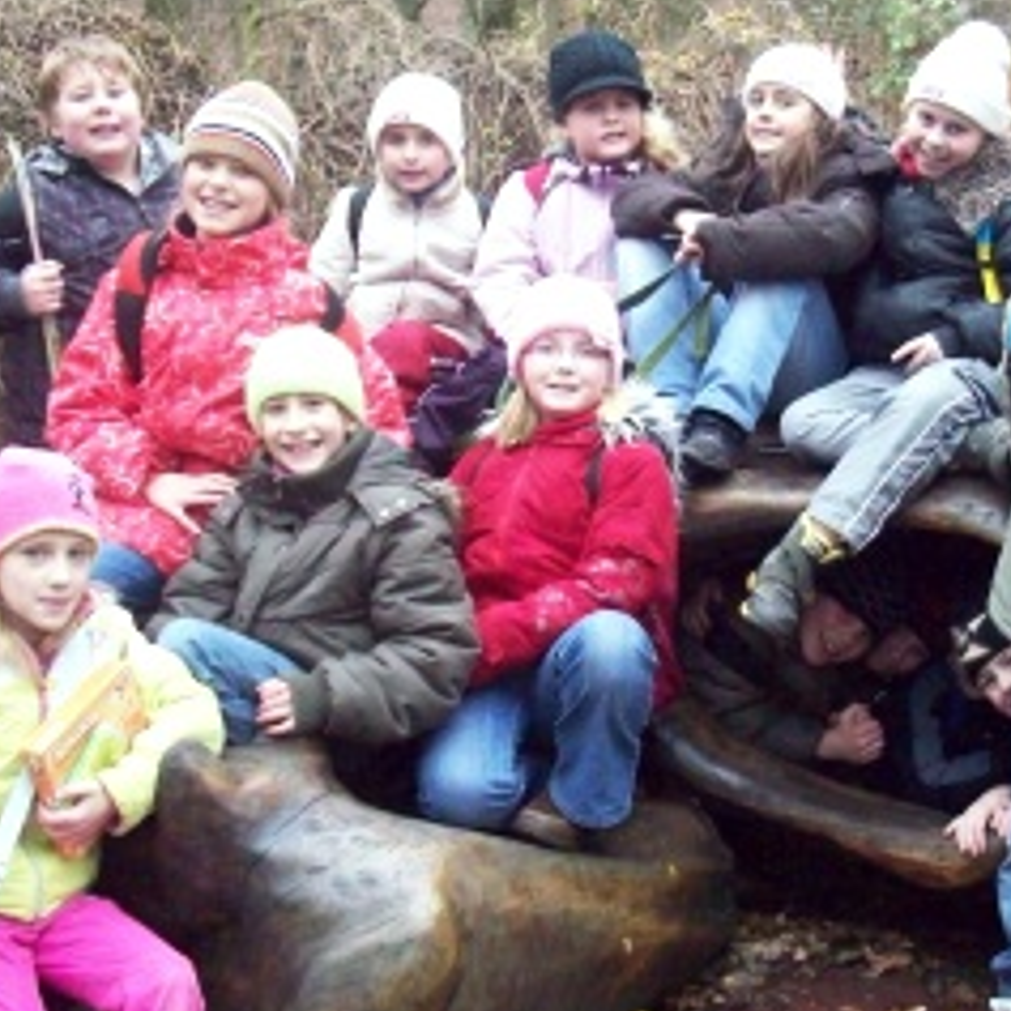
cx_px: 759
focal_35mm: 62
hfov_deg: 27.3
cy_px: 503
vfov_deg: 27.7
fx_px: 2049
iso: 391
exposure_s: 1/128
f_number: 2.8
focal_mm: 6.2
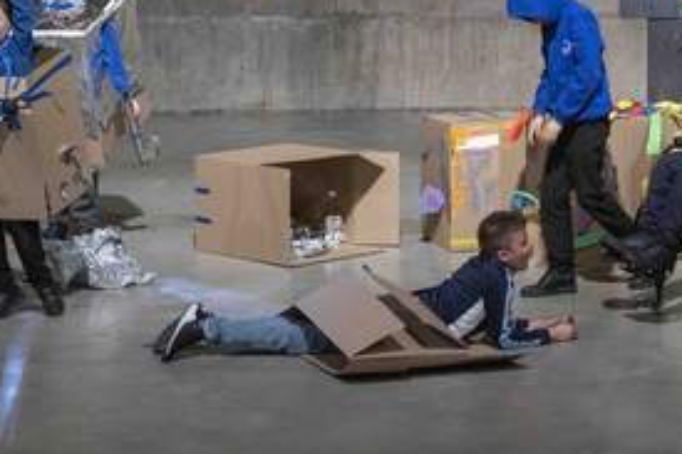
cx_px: 424
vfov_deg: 12.7
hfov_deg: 19.1
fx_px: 2026
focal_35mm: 107
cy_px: 119
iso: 6400
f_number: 3.2
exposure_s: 1/125
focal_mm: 70
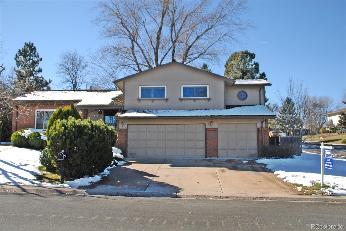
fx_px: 361
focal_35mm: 38
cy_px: 116
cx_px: 173
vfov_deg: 35.6
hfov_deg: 51.2
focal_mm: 25
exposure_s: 1/2000
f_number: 5
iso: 400
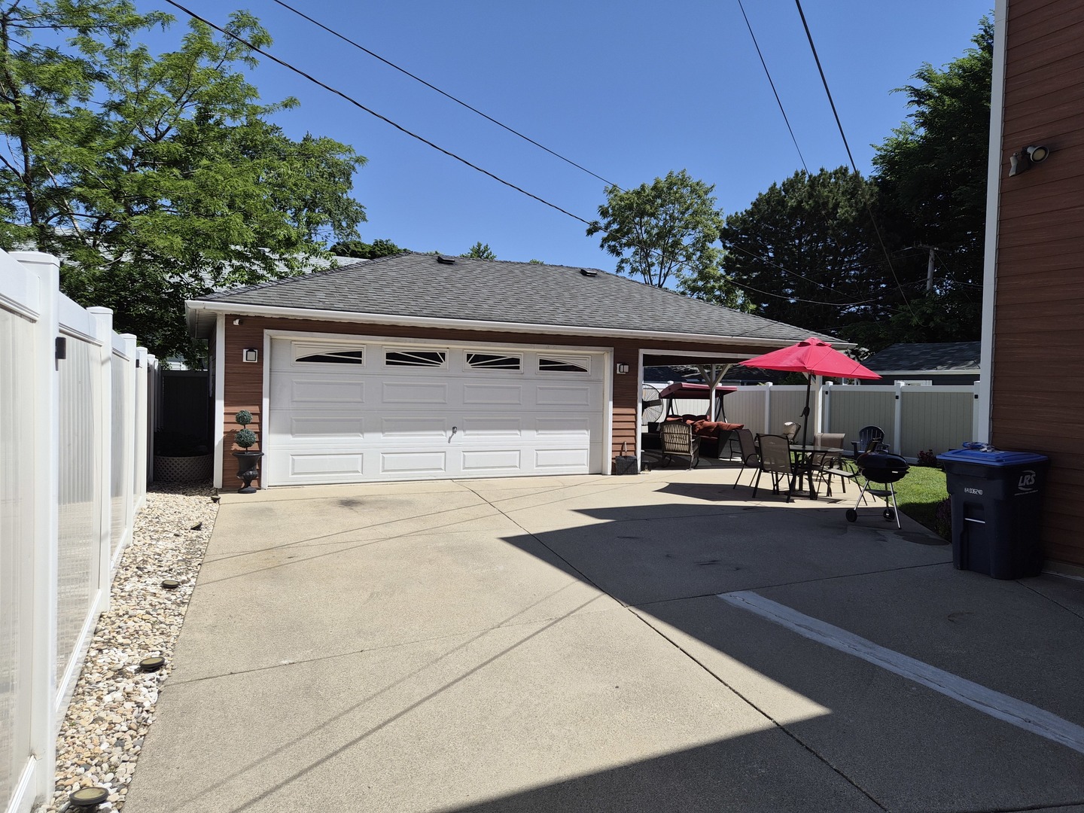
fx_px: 720
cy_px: 406
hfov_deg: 73.9
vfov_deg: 58.9
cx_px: 542
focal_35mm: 23
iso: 25
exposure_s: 1/2288
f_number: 1.8
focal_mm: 5.4
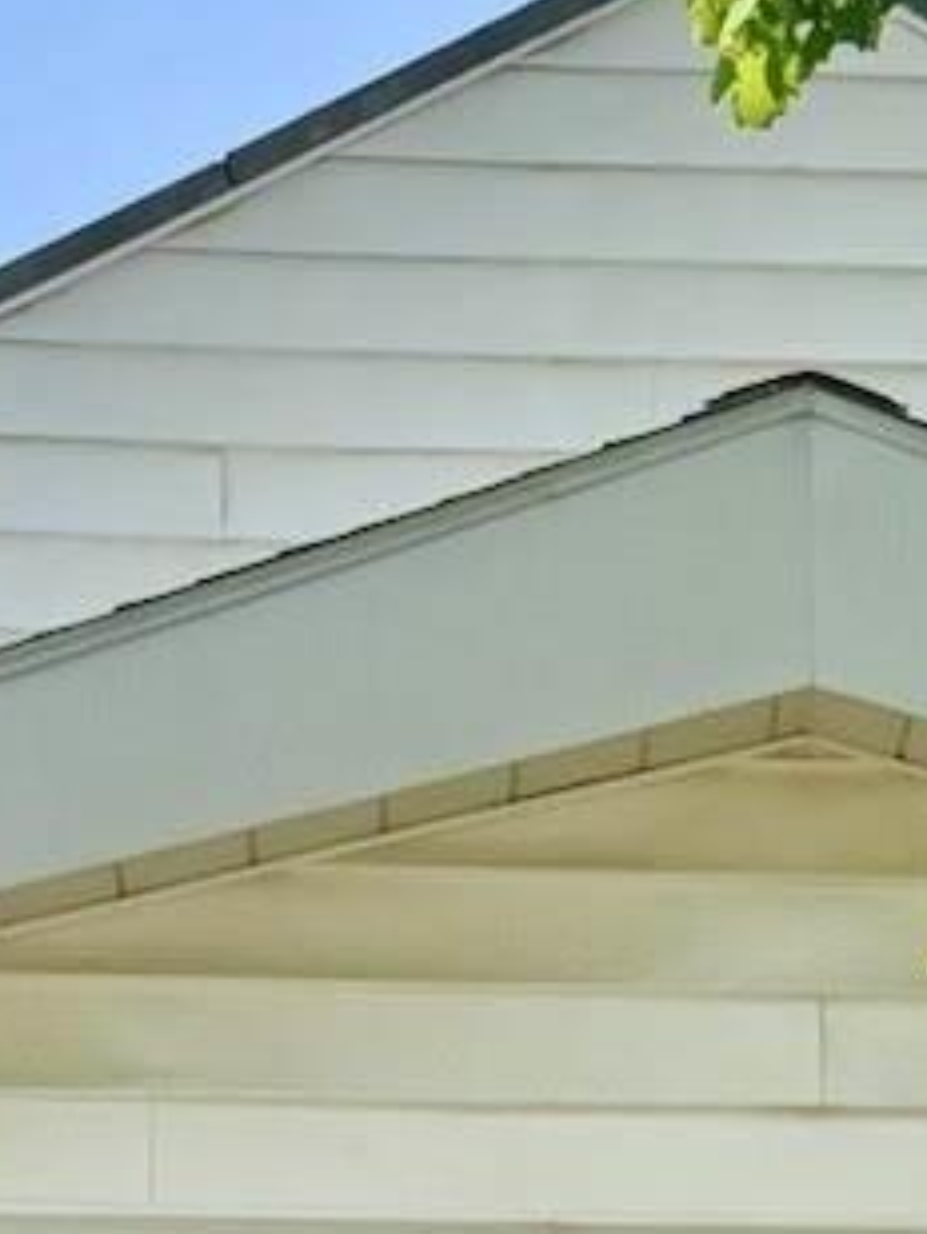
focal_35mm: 159
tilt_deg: +5.0
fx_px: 5673
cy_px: 1873
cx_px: 911
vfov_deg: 11.8
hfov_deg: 9.3
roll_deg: -0.1
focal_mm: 6.76
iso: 80
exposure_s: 1/4405
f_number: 1.78
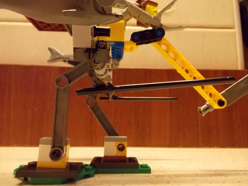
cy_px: 93
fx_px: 208
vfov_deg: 48.2
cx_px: 124
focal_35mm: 29
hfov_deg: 61.7
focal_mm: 4.1
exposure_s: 1/20
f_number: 3.3
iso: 400
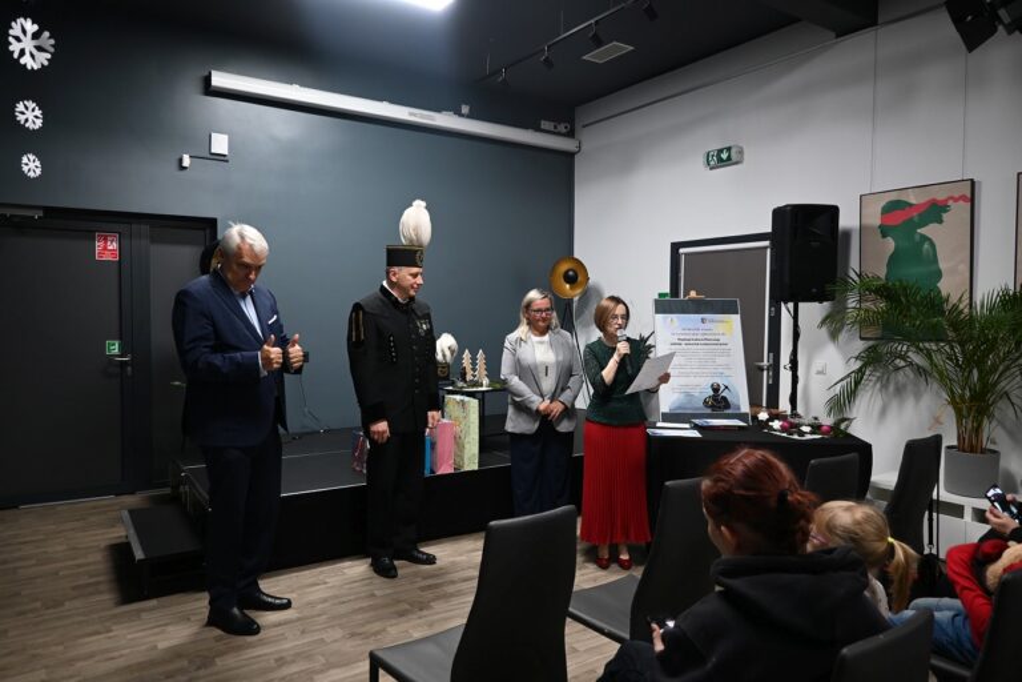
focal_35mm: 24
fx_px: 681
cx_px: 511
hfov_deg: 73.7
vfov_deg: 53.1
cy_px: 341
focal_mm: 16
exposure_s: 1/25
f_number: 3.5
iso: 720
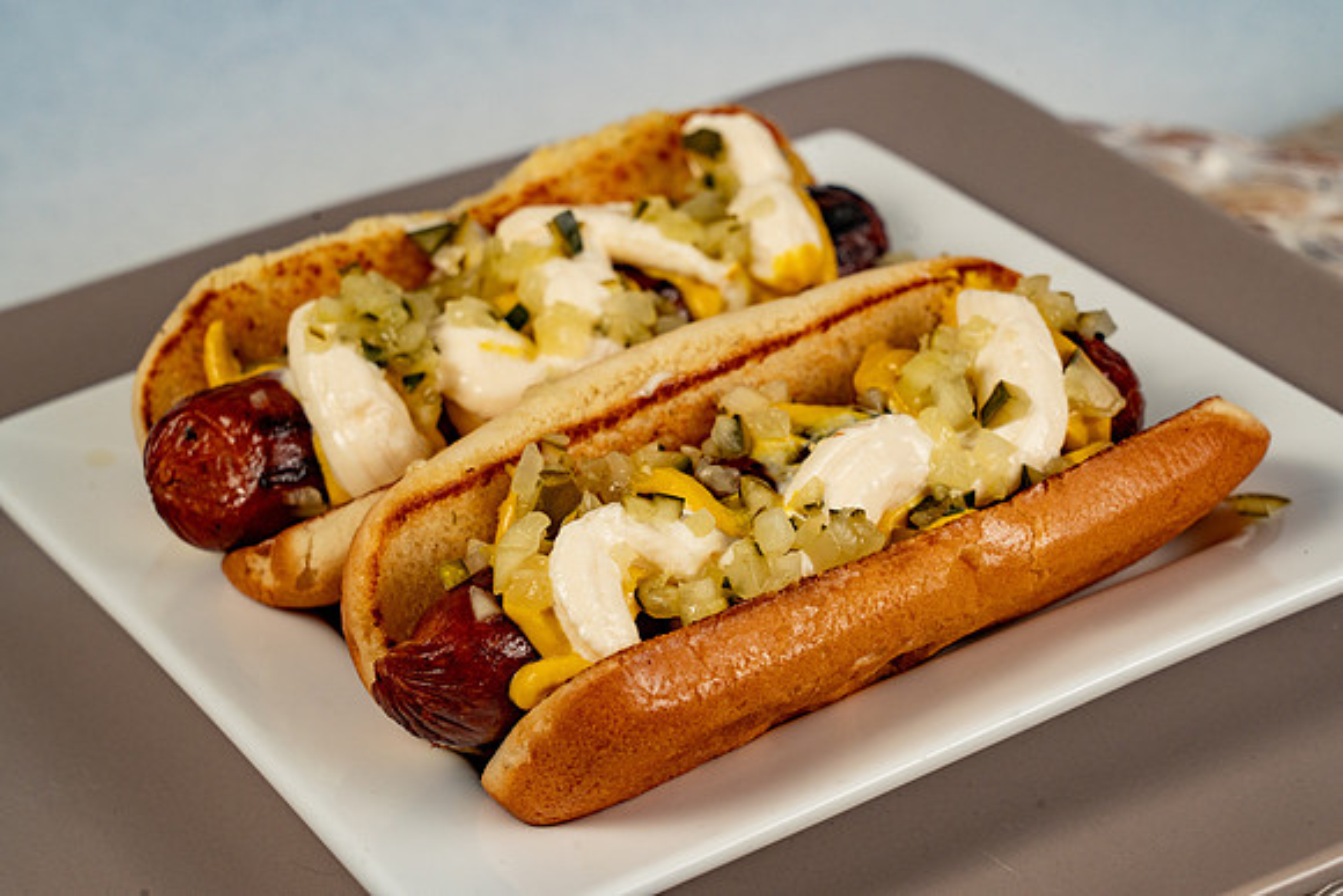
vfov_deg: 13.0
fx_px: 3918
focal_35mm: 105
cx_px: 672
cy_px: 448
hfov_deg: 19.5
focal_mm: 105
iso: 800
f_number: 11
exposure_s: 1/200
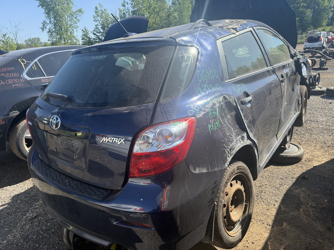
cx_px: 167
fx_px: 232
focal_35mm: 24
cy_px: 125
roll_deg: +3.7
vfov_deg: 56.8
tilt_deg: -18.0
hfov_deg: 71.6
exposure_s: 1/2611
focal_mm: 6.76
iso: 100
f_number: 1.78
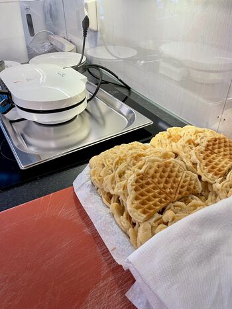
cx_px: 116
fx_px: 232
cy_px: 154
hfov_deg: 53.0
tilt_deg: -36.1
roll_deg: +0.9
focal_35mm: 26
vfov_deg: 67.3
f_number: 1.6
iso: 80
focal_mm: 4.2
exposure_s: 1/50
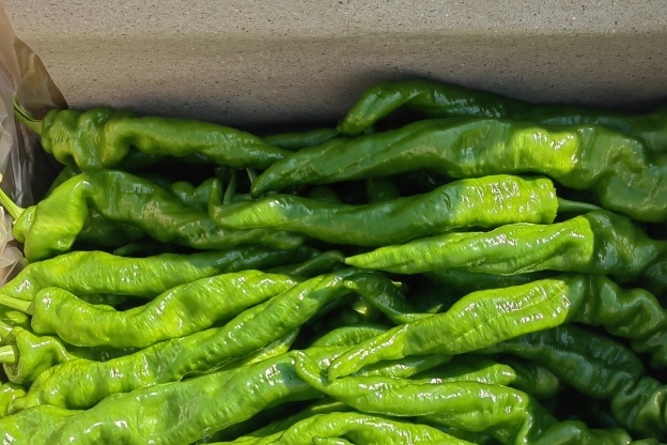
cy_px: 325
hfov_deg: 41.1
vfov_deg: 27.7
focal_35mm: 48
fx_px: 889
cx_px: 354
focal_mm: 5.54
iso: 50
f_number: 1.8
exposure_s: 1/2933
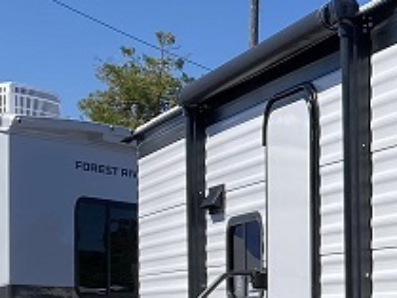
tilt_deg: +0.0
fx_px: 1549
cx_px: 614
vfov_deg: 10.9
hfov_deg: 13.6
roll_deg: -3.4
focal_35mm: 135
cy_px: 321
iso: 20
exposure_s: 1/1779
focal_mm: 3.99
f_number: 1.8
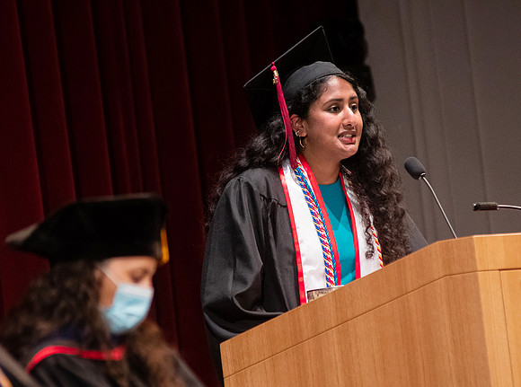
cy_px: 220
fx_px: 5489
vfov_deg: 4.0
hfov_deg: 5.4
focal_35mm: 366
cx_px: 298
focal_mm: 200
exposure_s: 1/200
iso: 1600
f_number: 3.5
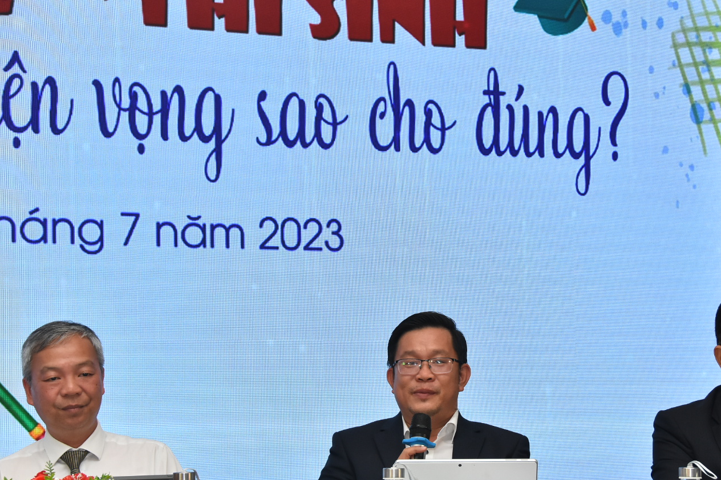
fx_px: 2002
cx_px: 427
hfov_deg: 20.4
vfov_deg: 13.7
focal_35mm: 100
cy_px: 290
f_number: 8
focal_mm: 52
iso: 1000
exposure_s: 1/200
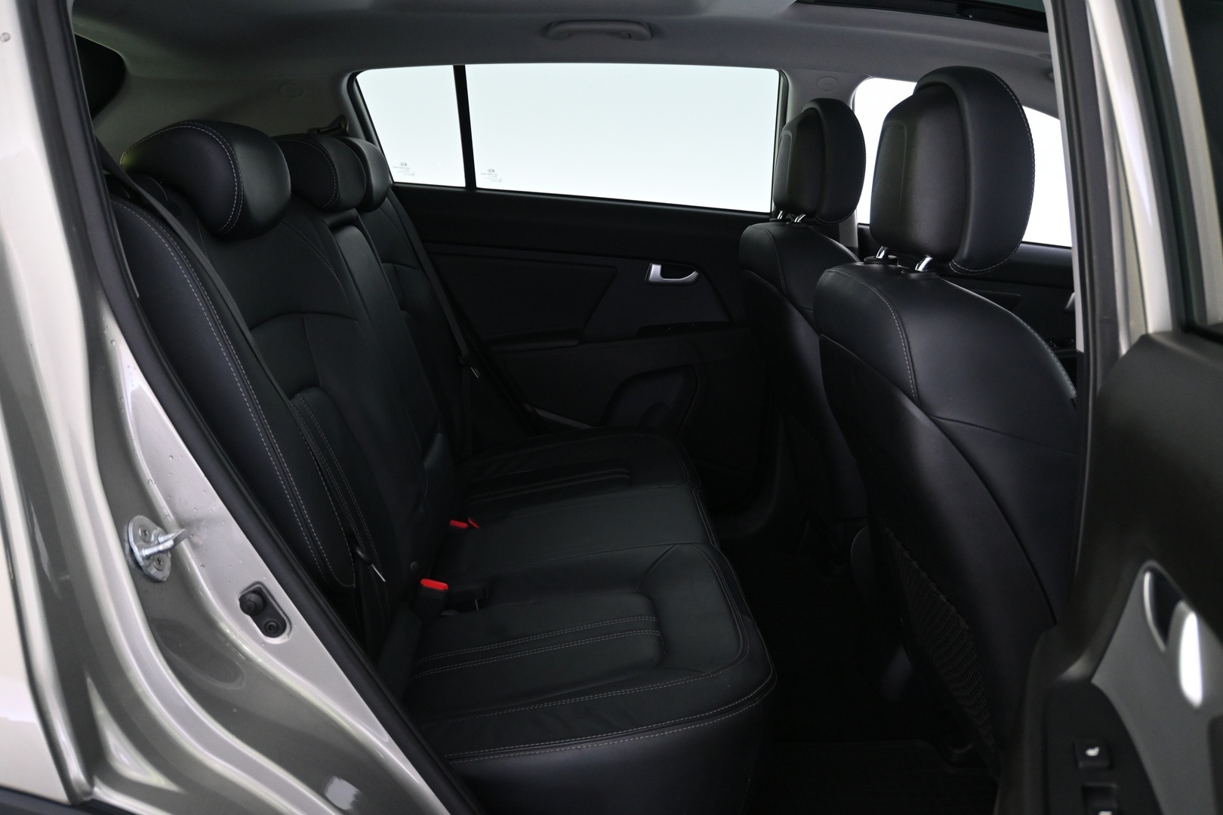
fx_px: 1045
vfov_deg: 42.6
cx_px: 612
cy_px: 408
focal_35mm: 31
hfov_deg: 60.7
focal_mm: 20.5
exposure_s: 1/30
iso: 1600
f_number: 3.8
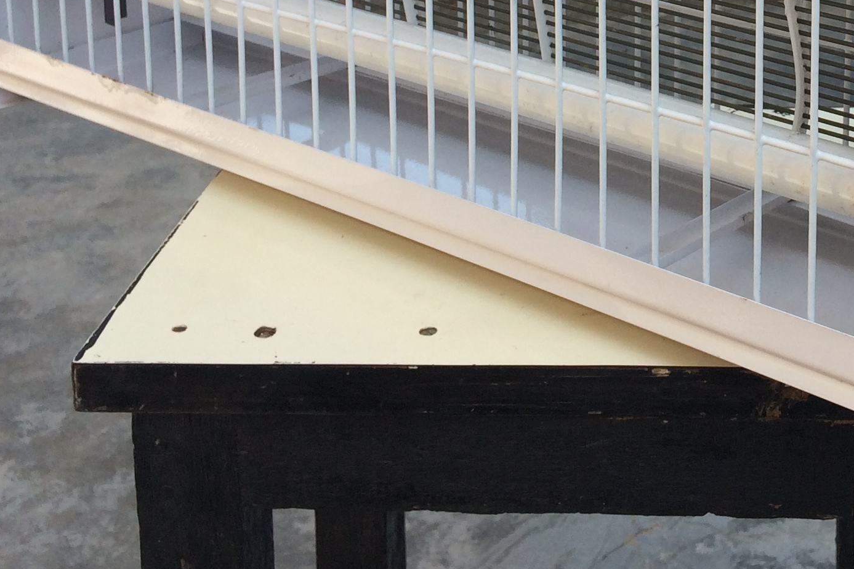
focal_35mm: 71
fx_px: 1684
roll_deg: -0.5
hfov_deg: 27.5
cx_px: 755
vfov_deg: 18.1
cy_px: -131
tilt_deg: -14.0
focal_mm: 4.15
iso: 32
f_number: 2.2
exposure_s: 1/662
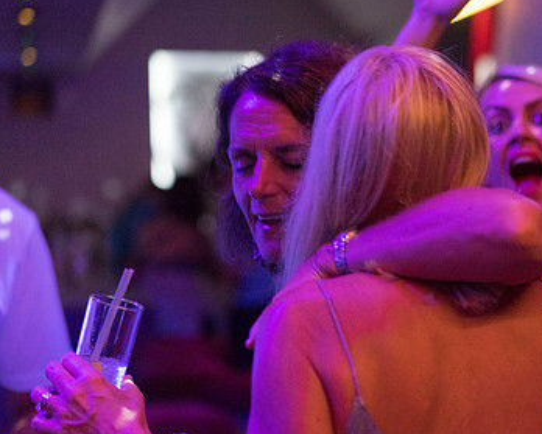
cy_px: 217
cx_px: 389
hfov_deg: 22.1
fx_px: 1381
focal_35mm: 86
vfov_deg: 17.9
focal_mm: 55
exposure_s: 1/100
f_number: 2
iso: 6400
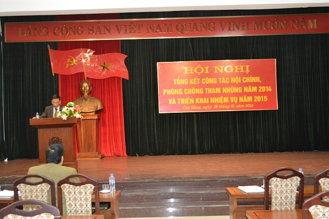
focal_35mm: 48
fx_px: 439
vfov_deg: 28.1
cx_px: 164
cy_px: 110
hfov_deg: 41.1
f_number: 4.8
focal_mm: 32
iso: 2800
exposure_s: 1/60
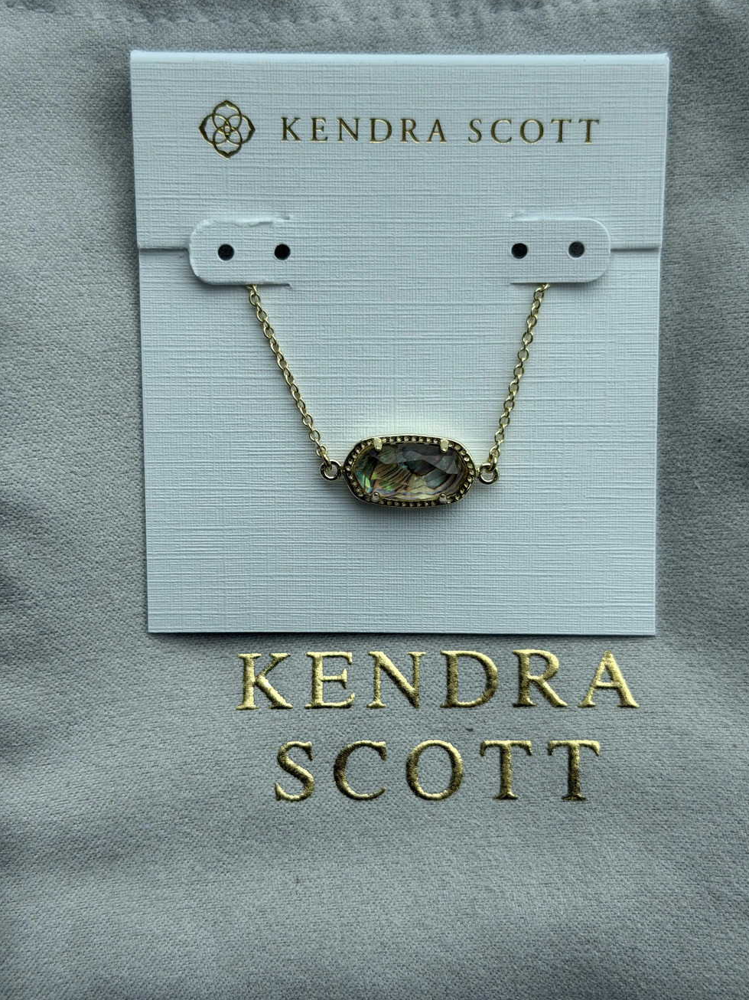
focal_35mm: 49
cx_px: 382
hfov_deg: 29.7
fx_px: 1414
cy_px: 507
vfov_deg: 38.9
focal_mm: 6.76
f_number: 1.78
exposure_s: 1/865
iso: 64
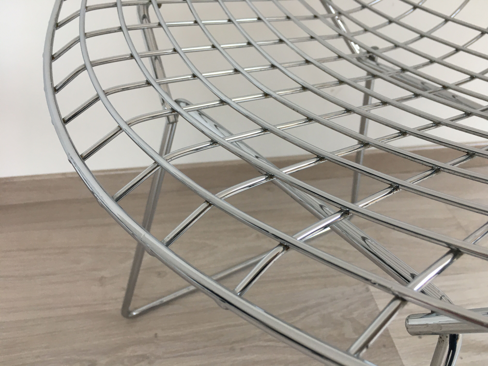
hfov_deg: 61.7
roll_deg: -1.9
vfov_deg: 48.2
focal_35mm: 29
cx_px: 244
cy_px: 183
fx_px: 409
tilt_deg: -38.4
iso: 64
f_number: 2.2
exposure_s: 1/33
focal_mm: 4.15
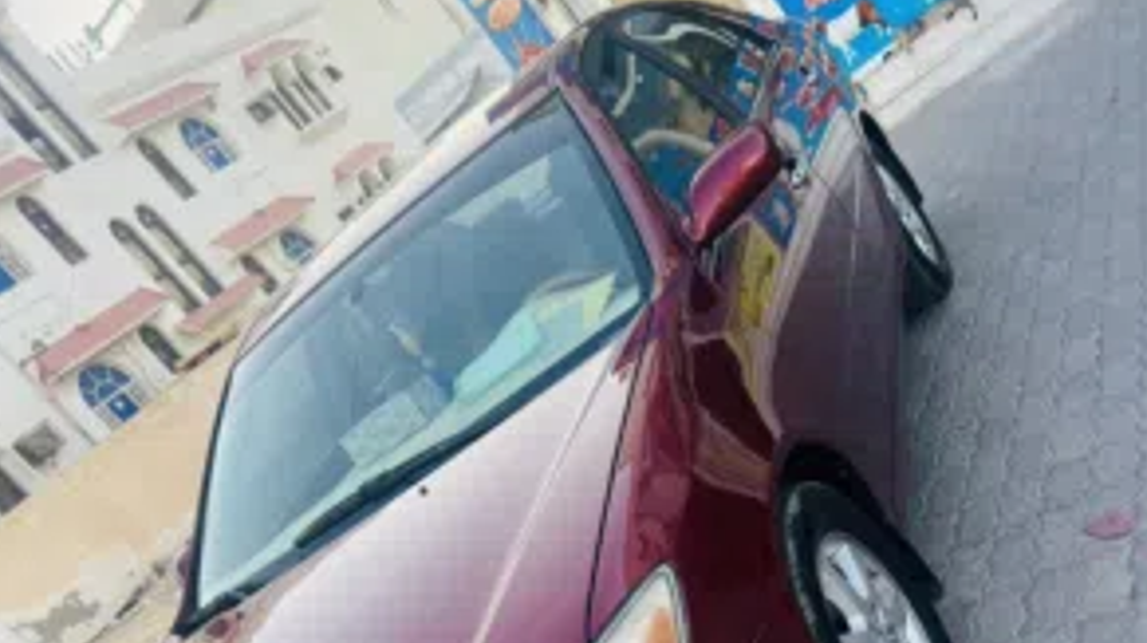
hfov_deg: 51.7
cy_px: 623
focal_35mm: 39
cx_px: 575
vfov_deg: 28.7
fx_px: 1185
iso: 50
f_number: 1.5
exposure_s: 1/490
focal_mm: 5.7
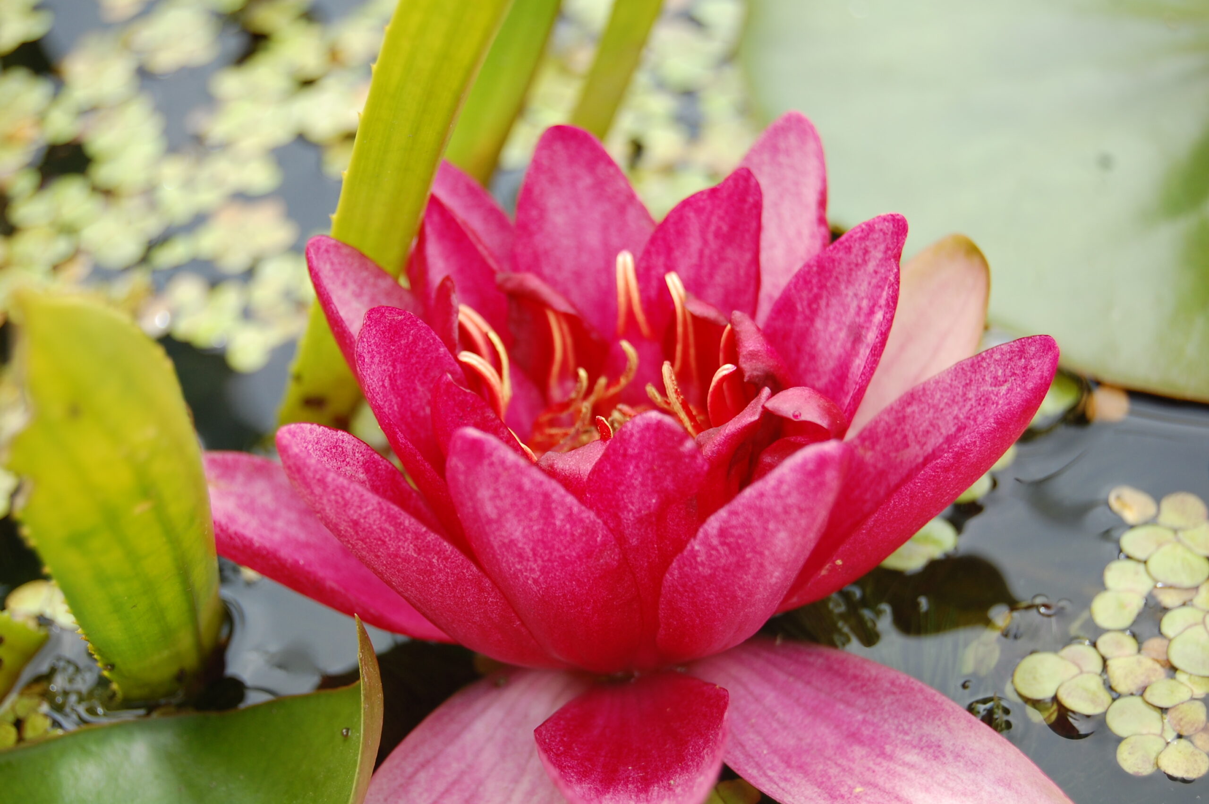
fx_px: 2768
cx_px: 604
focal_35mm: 82
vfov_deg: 16.5
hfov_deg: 24.6
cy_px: 402
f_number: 6.3
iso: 200
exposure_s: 1/160
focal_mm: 55
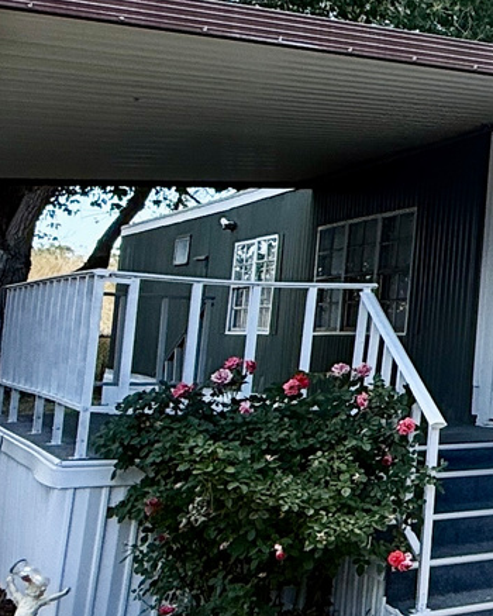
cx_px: 900
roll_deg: -1.5
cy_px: 217
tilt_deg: +7.2
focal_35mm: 64
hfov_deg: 18.4
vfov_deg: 29.4
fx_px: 1166
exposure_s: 1/625
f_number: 2.2
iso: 50
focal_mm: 2.22
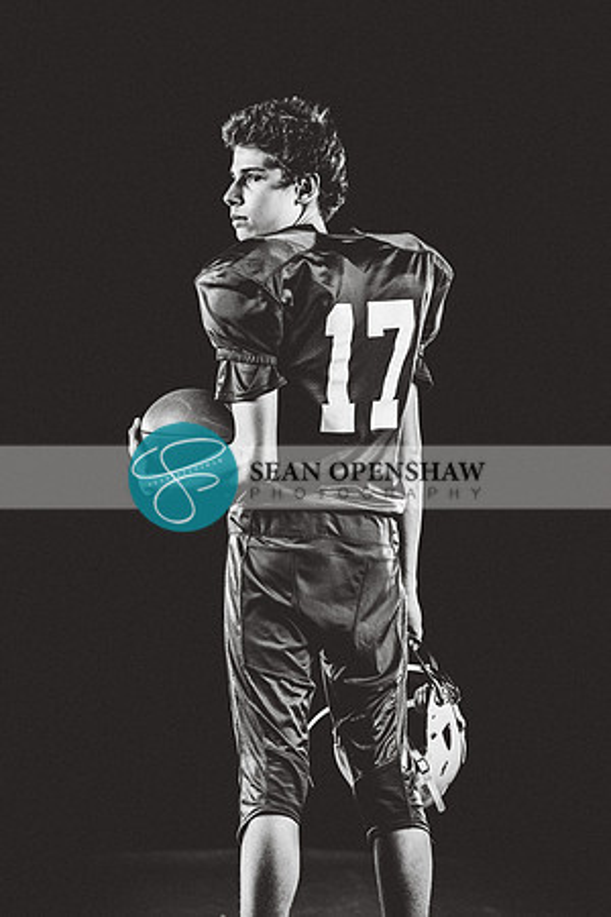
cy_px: 458
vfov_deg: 16.7
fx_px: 3131
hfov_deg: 11.1
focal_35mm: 123
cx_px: 306
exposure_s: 1/160
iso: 200
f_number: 4
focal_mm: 123
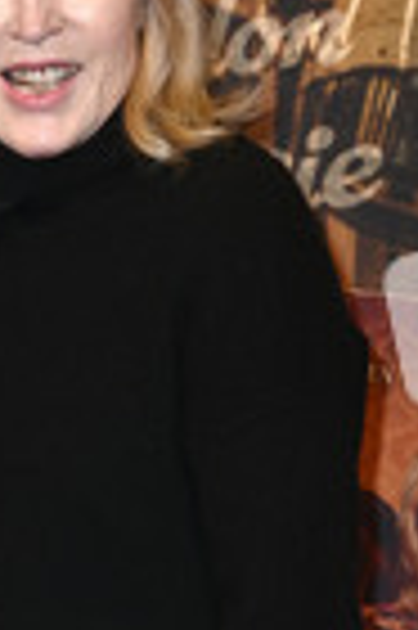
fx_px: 4592
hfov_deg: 5.2
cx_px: -153
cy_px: 526
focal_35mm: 263
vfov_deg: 7.8
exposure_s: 1/250
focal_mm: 92
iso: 1250
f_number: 5.6
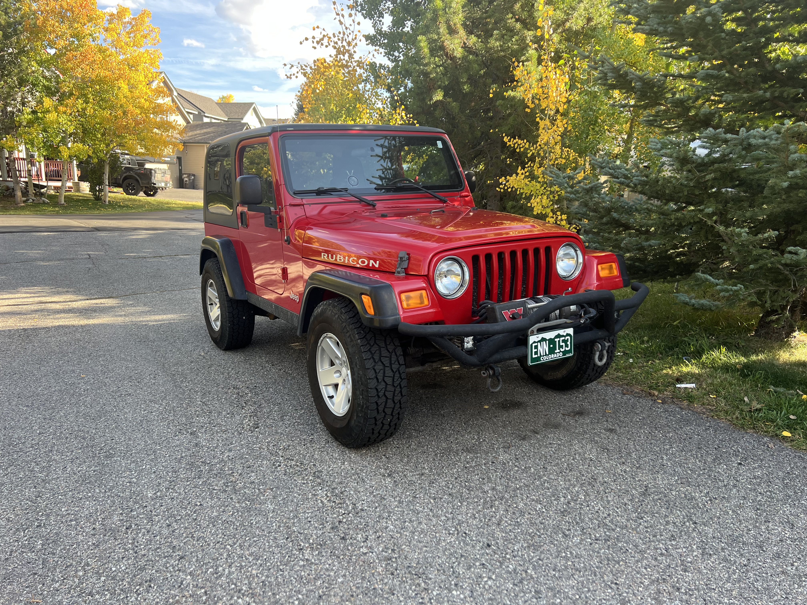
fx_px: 606
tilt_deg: -11.5
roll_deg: -1.7
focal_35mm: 26
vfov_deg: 53.1
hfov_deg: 67.3
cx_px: 404
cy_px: 302
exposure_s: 1/331
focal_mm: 5.7
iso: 50
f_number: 1.5
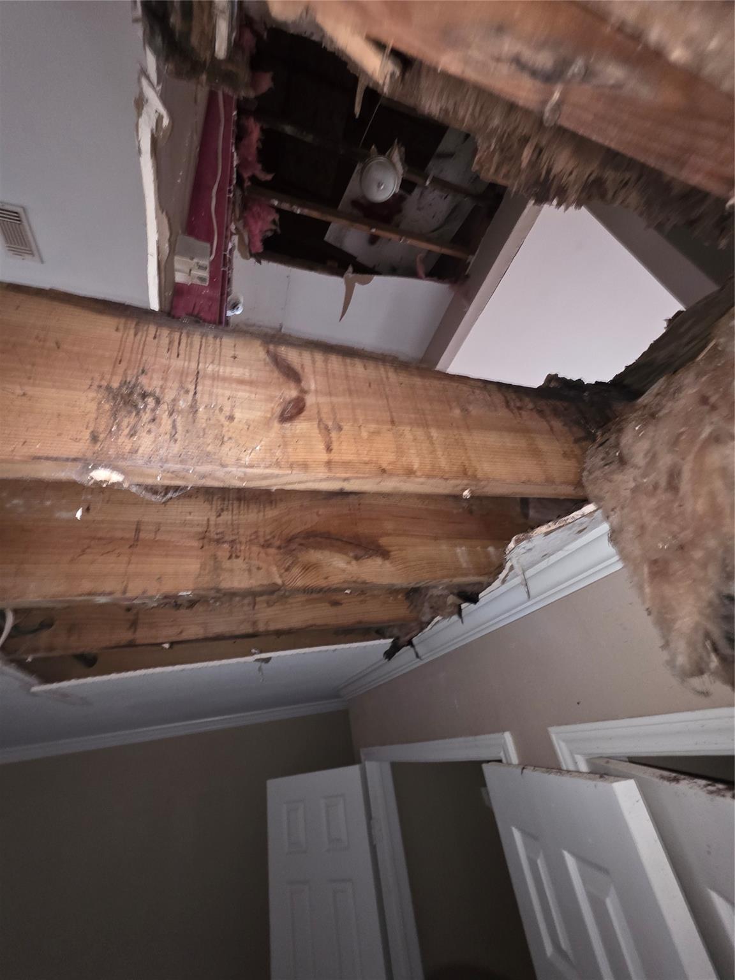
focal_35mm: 13
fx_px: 368
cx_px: 368
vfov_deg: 106.2
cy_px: 490
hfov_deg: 89.9
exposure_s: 1/9.99
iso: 1250
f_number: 1.9
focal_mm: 2.2
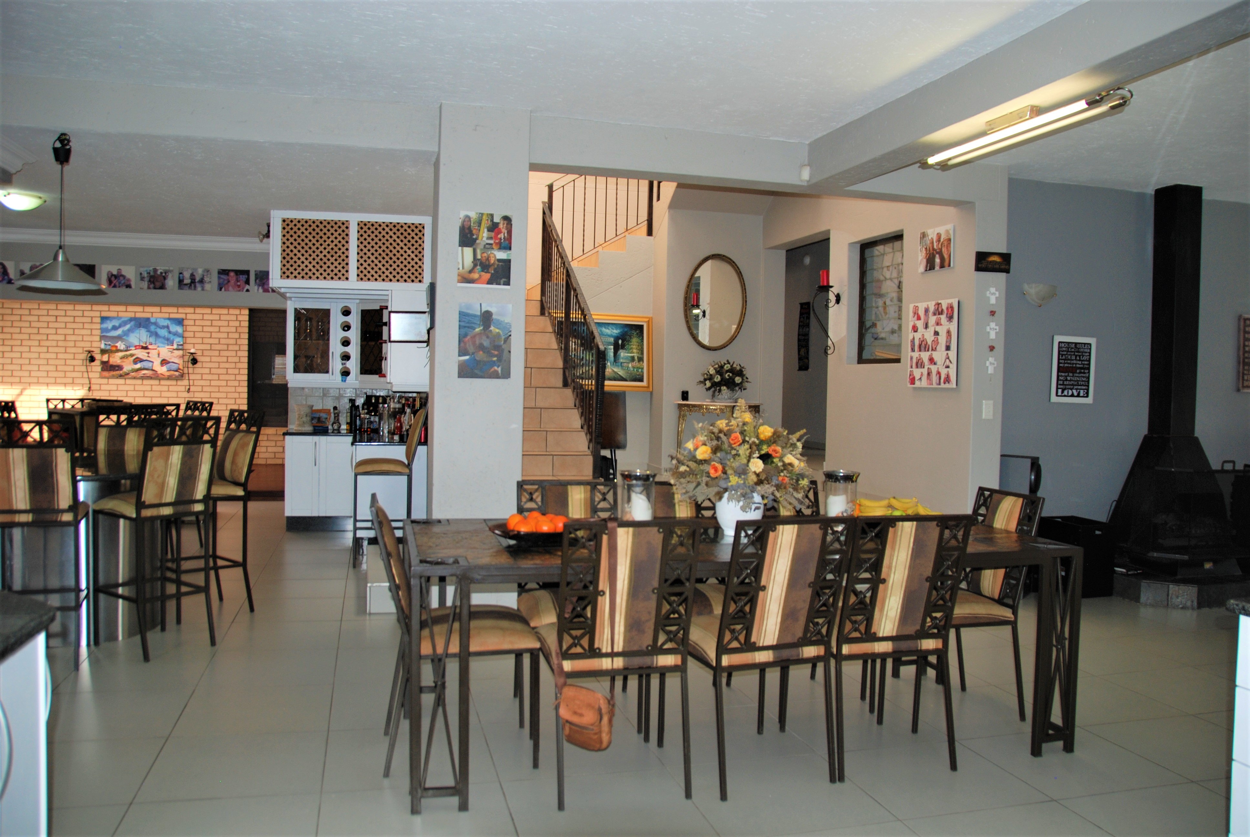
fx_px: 939
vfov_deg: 48.0
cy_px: 418
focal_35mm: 27
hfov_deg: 67.3
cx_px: 625
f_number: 3.5
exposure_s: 1/60
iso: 200
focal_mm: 18
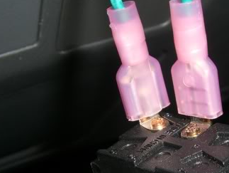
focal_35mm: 94
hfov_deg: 20.7
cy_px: 165
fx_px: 623
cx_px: 162
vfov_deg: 15.5
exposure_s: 1/60
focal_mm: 6.2
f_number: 4.3
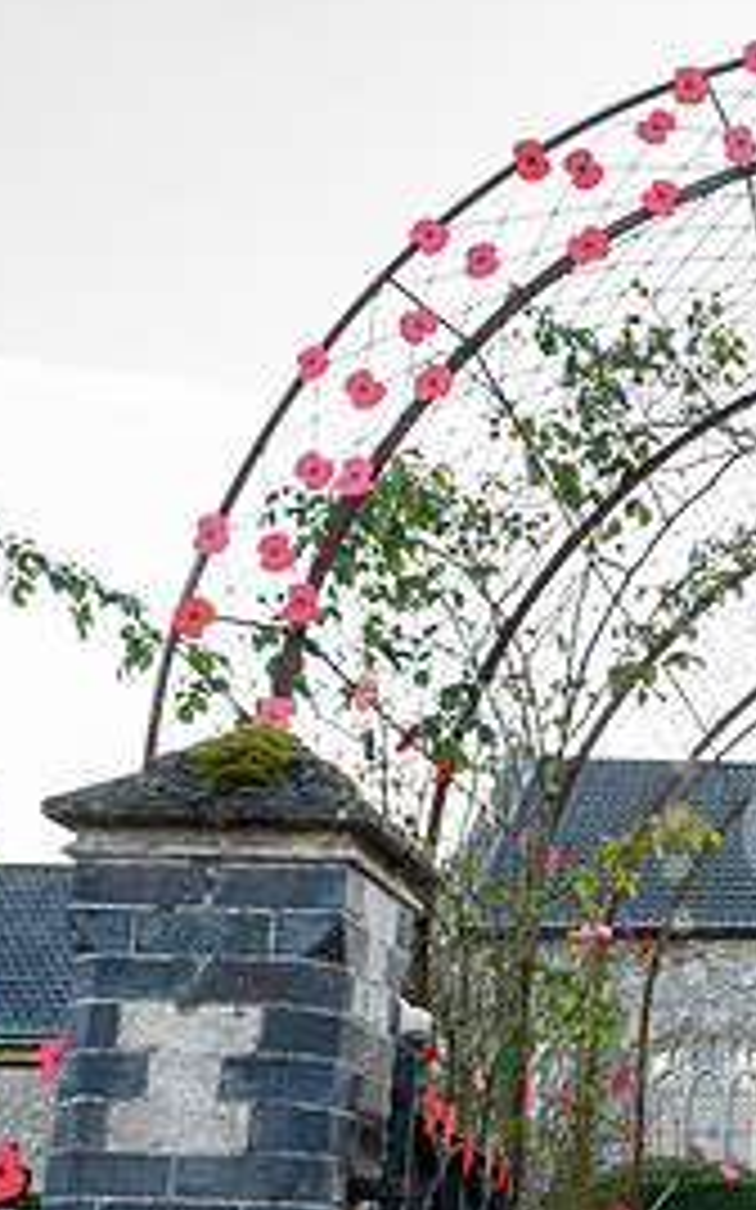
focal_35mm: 61
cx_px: 1143
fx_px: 2012
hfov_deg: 18.7
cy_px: 817
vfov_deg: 33.2
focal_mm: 17
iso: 400
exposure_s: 1/160
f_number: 5
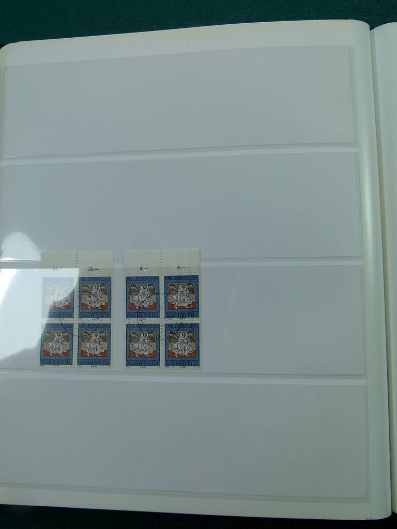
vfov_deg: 56.8
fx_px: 489
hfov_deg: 44.2
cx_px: 198
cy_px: 264
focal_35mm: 32
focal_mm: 5.8
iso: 100
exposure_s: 1/160
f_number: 4
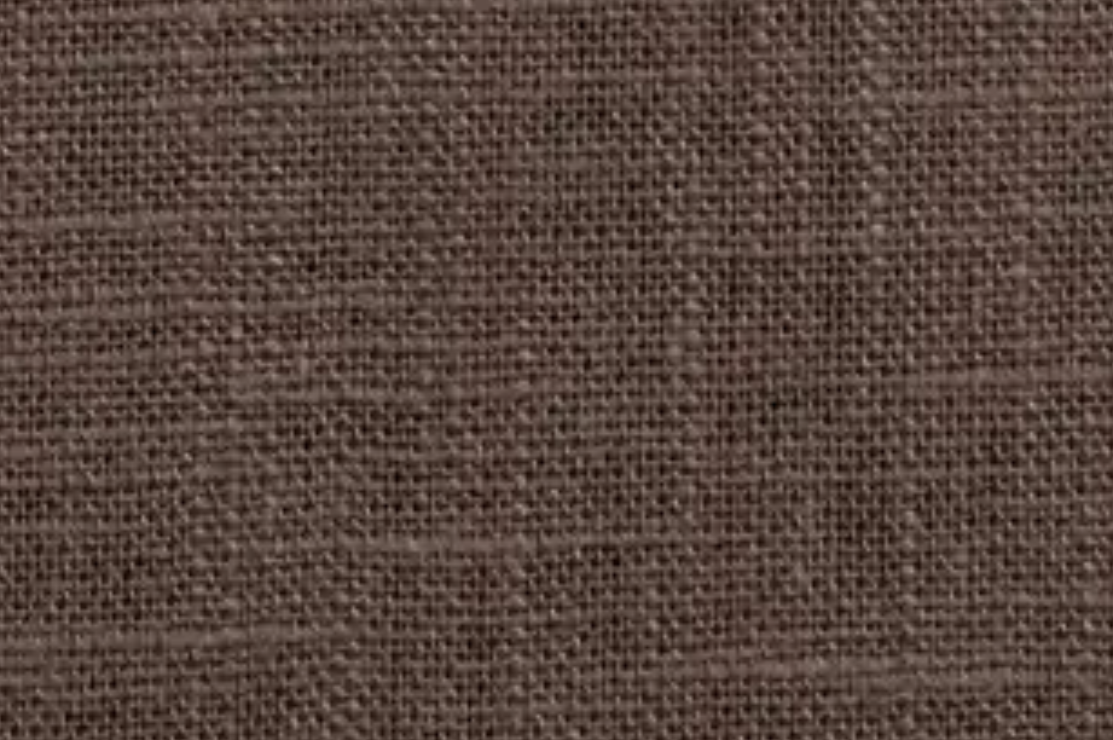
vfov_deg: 6.5
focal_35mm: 207
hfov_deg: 9.9
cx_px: -63
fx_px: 6393
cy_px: -459
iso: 640
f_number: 8
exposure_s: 1/50
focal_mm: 31
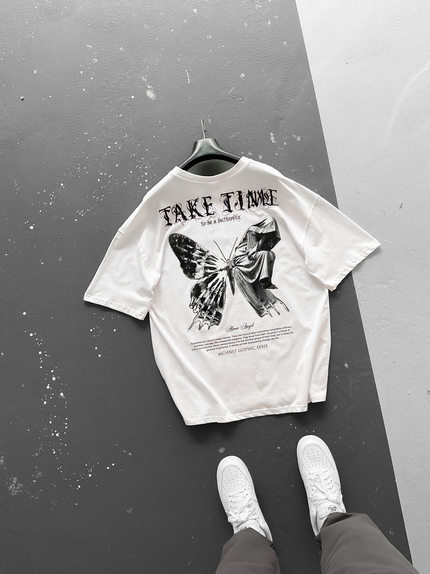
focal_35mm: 29
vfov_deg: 61.7
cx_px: 215
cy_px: 287
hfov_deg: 48.2
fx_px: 480
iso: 125
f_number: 1.8
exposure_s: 1/60
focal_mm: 3
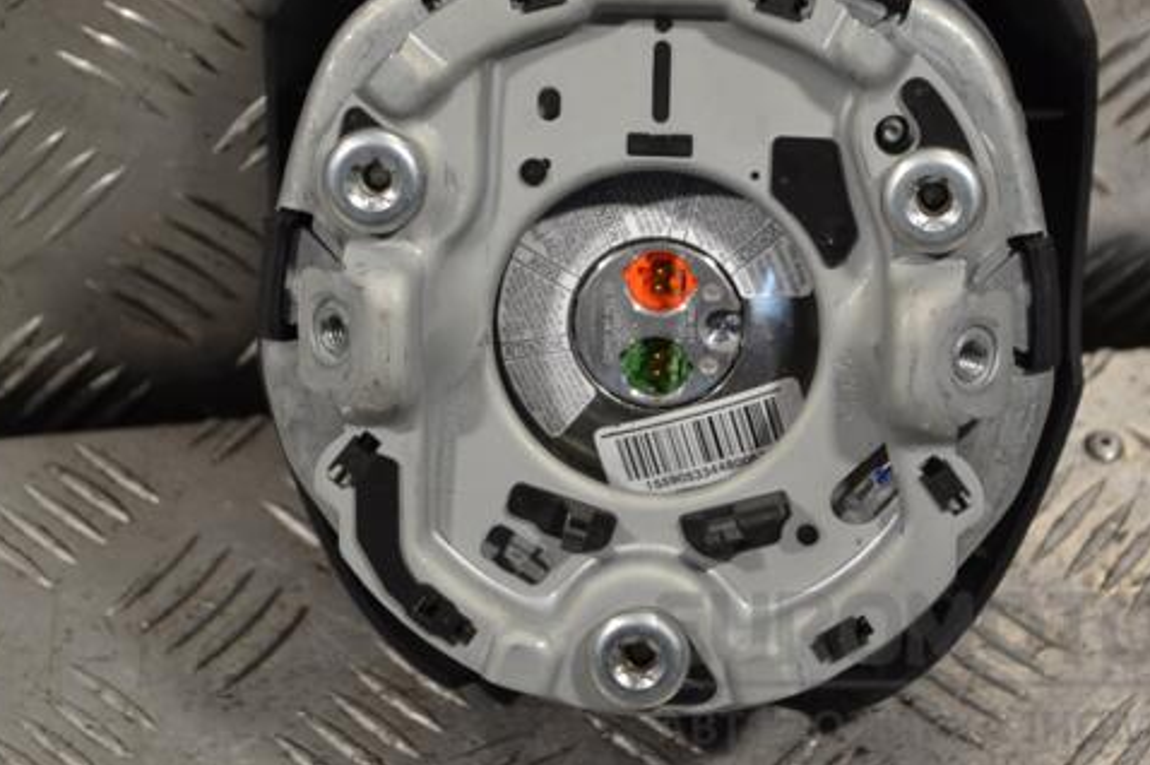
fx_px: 3128
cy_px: 308
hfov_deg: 20.8
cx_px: 611
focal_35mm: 98
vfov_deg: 13.9
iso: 400
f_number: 5.6
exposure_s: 1/100
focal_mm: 52
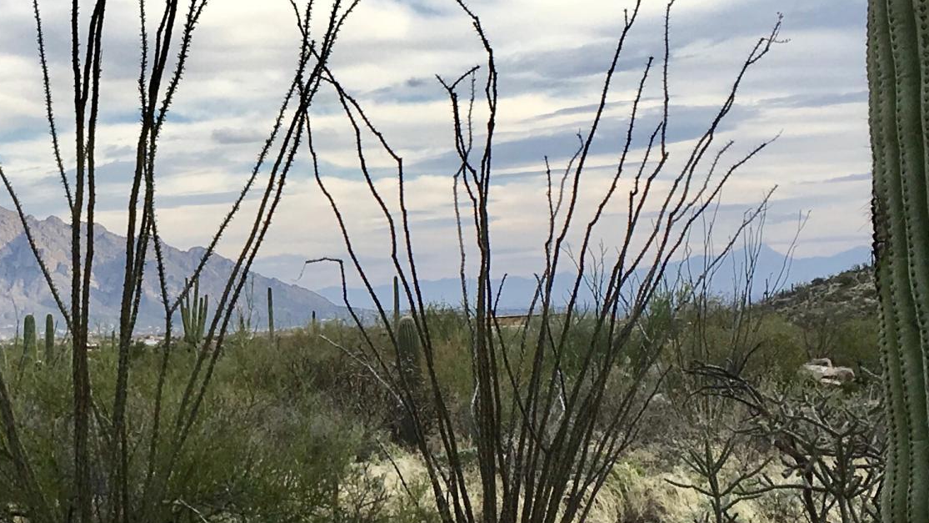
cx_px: 51
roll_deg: +2.9
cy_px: 363
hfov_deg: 24.1
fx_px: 2094
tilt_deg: -0.1
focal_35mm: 85
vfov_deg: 14.2
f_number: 2.2
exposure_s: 1/905
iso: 25
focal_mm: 4.15
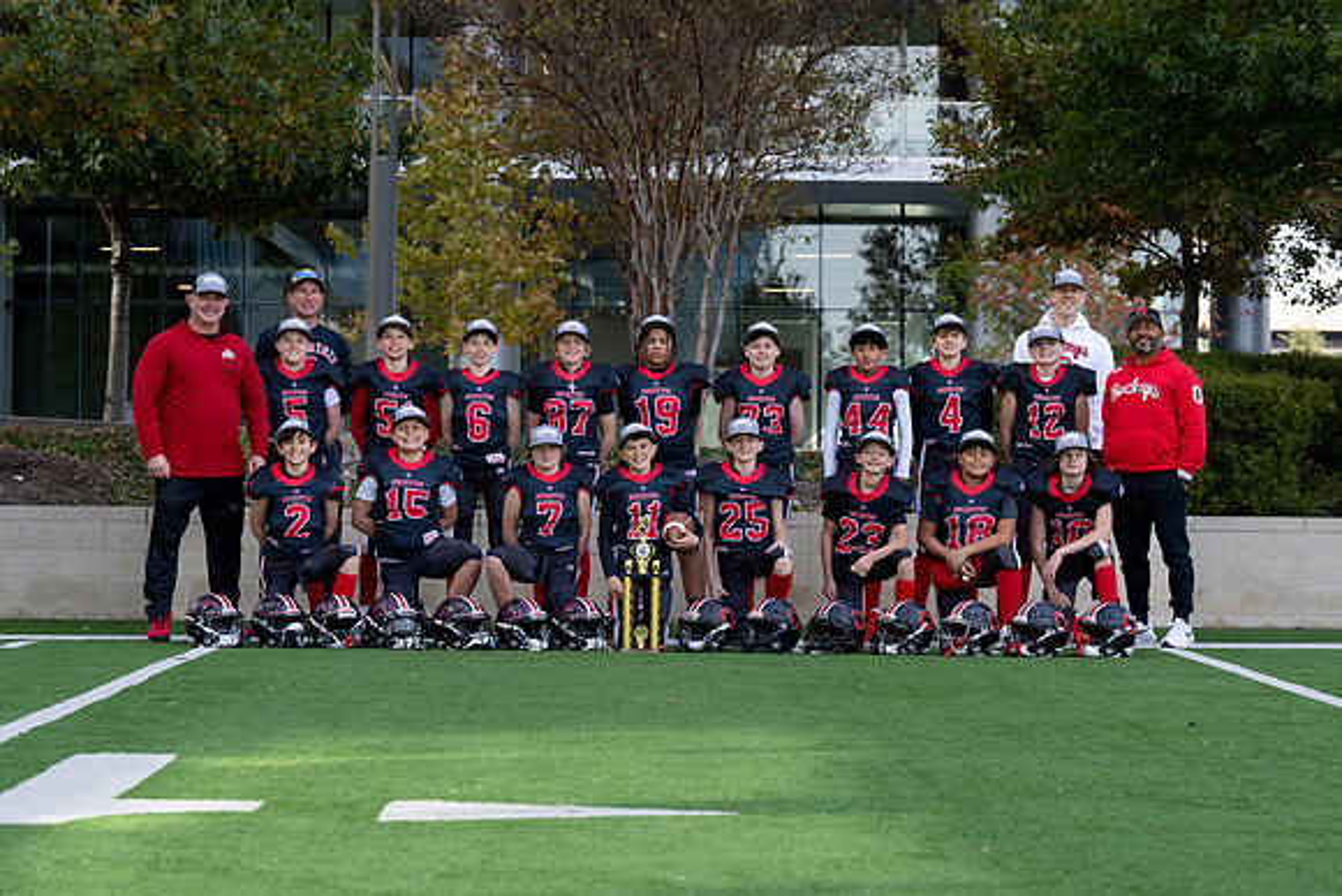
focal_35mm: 80
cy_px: 426
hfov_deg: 25.2
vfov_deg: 17.0
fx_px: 3001
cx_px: 652
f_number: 4.5
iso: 250
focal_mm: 70
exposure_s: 1/500
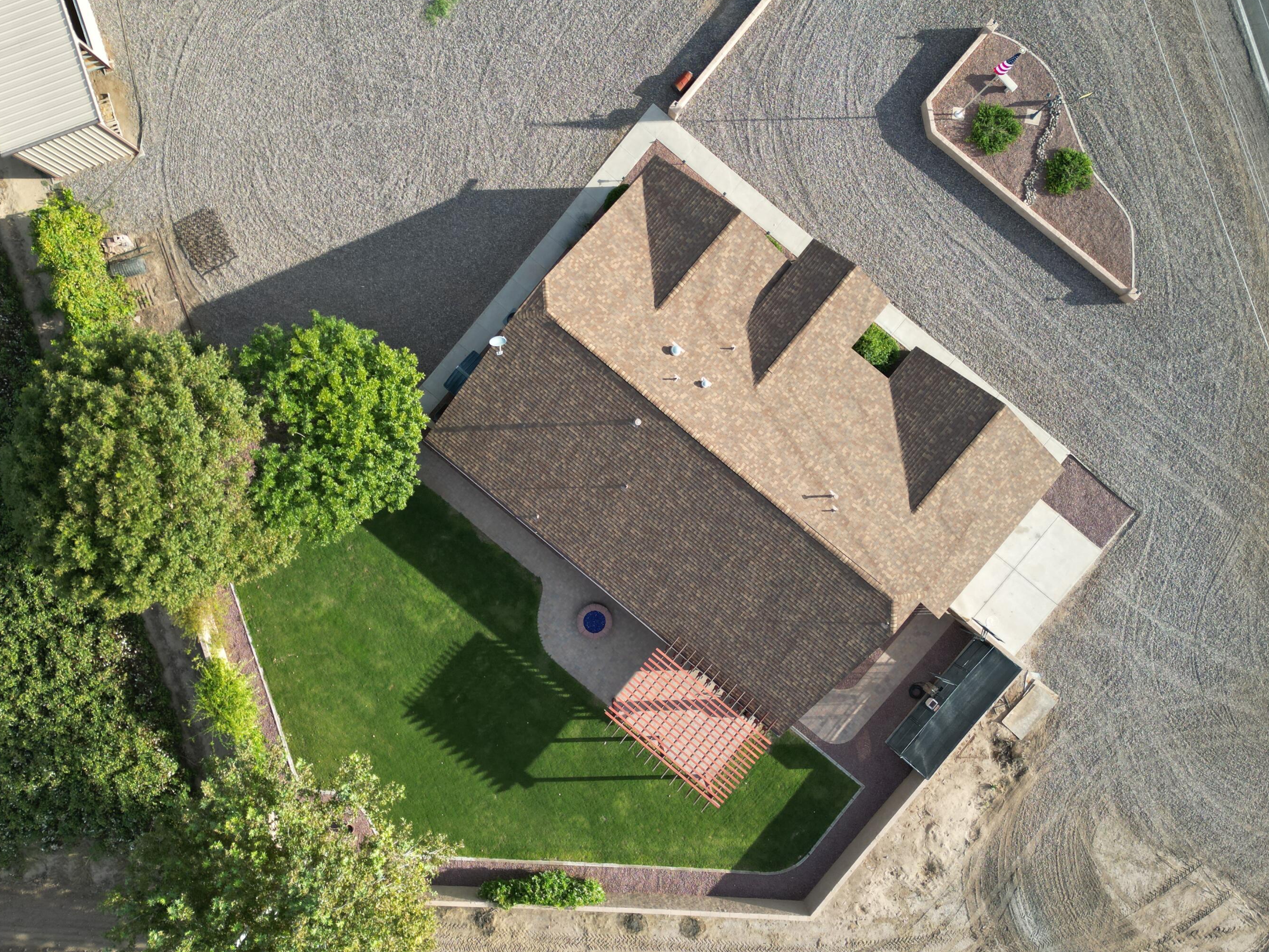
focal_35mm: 27
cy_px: 483
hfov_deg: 65.3
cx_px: 610
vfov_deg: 51.3
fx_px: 990
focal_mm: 6.72
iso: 110
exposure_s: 1/1000
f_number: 1.7
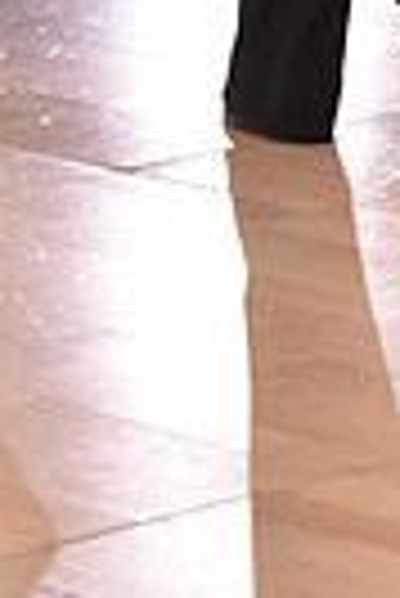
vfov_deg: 3.9
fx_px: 8677
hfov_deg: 2.6
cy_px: -580
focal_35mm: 522
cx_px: 142
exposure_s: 1/250
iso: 1600
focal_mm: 120
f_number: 5
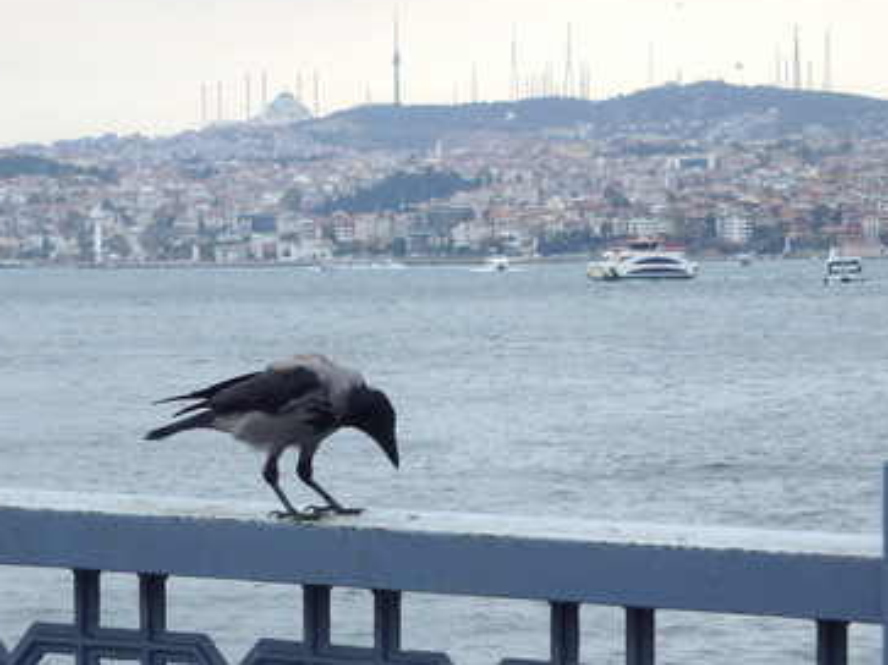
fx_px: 4949
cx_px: 338
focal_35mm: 193
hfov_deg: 10.2
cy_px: 441
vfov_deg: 7.7
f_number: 5.9
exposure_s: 1/125
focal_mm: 25
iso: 200
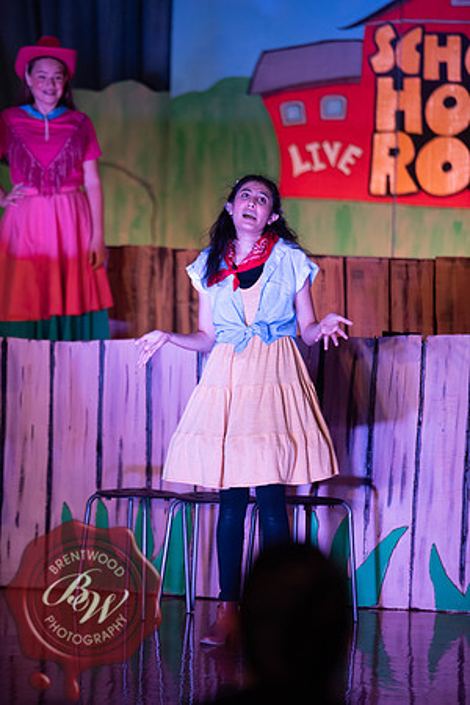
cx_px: 235
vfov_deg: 10.3
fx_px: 3916
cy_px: 352
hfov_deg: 6.9
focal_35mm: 200
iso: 900
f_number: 2.8
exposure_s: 1/200
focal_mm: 200
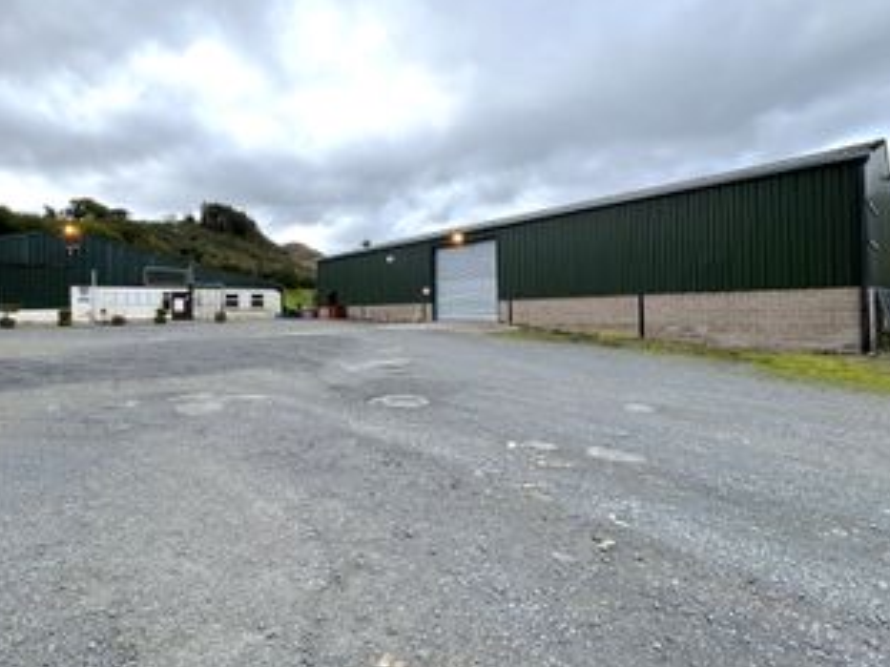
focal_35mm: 18
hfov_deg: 87.6
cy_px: 303
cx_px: 409
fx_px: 463
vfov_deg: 71.4
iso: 32
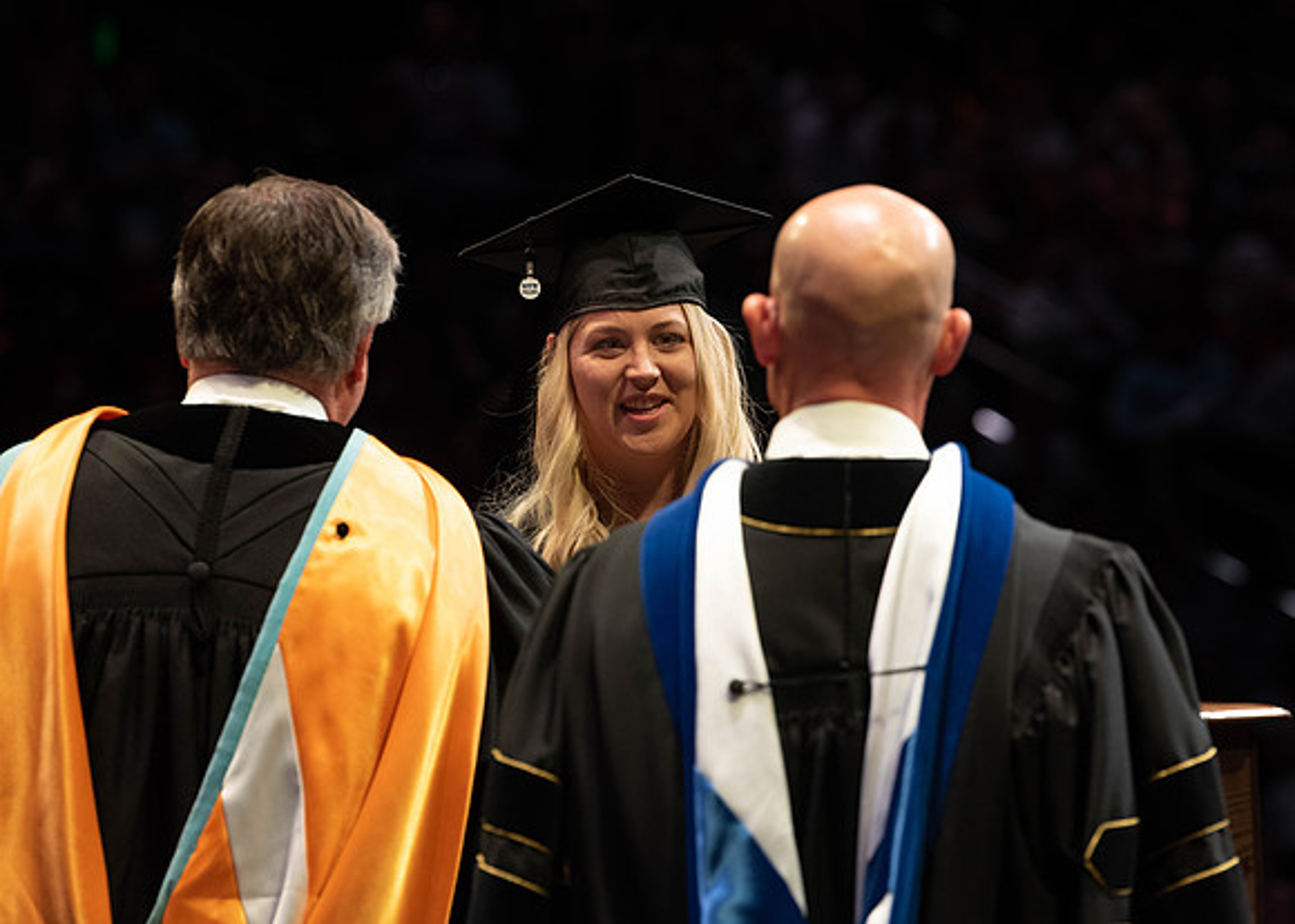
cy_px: 414
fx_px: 7228
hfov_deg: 10.2
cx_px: 765
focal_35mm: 197
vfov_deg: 7.3
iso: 1600
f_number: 4.5
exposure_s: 1/320
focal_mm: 170
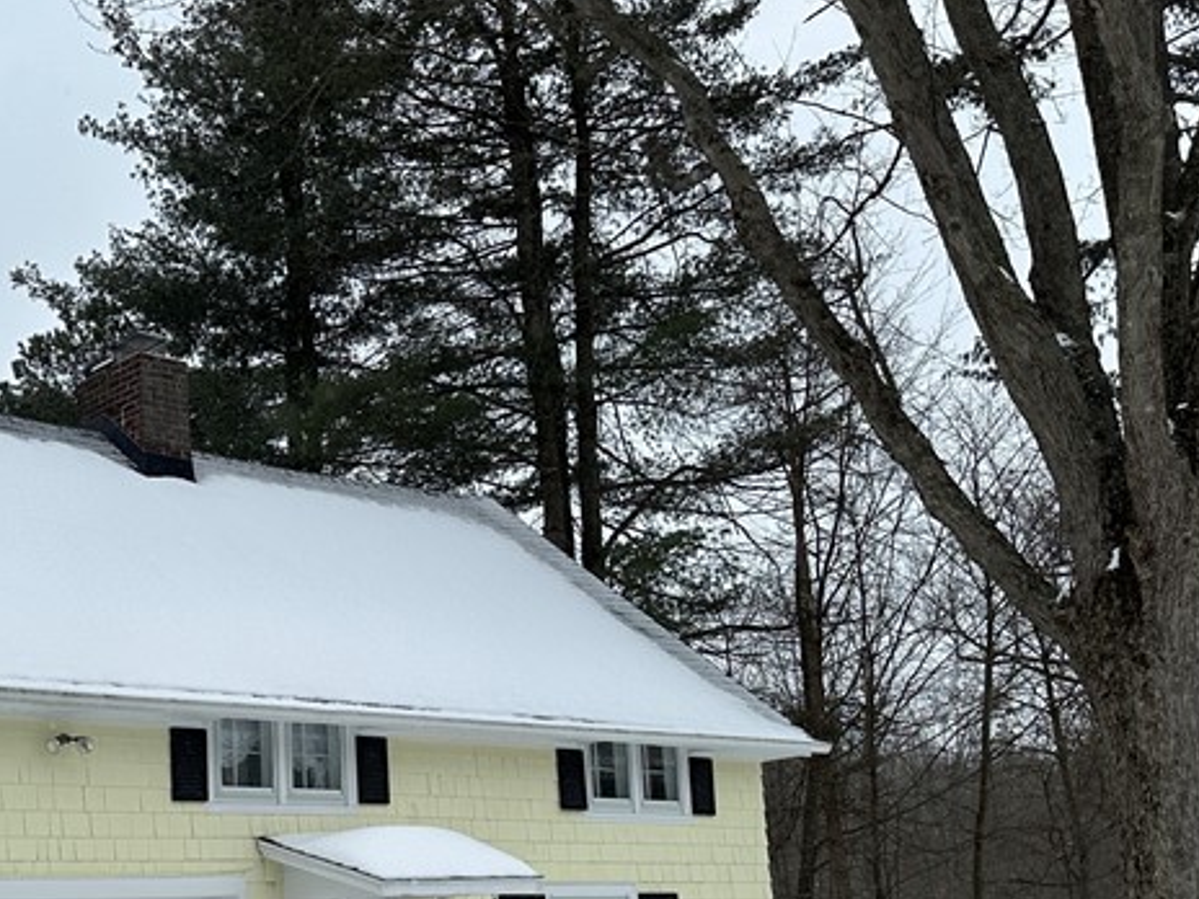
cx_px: 243
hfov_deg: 35.0
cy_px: 819
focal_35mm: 53
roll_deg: +3.2
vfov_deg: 26.5
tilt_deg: +5.0
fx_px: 1836
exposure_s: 1/2882
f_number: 1.78
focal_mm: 6.86
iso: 80
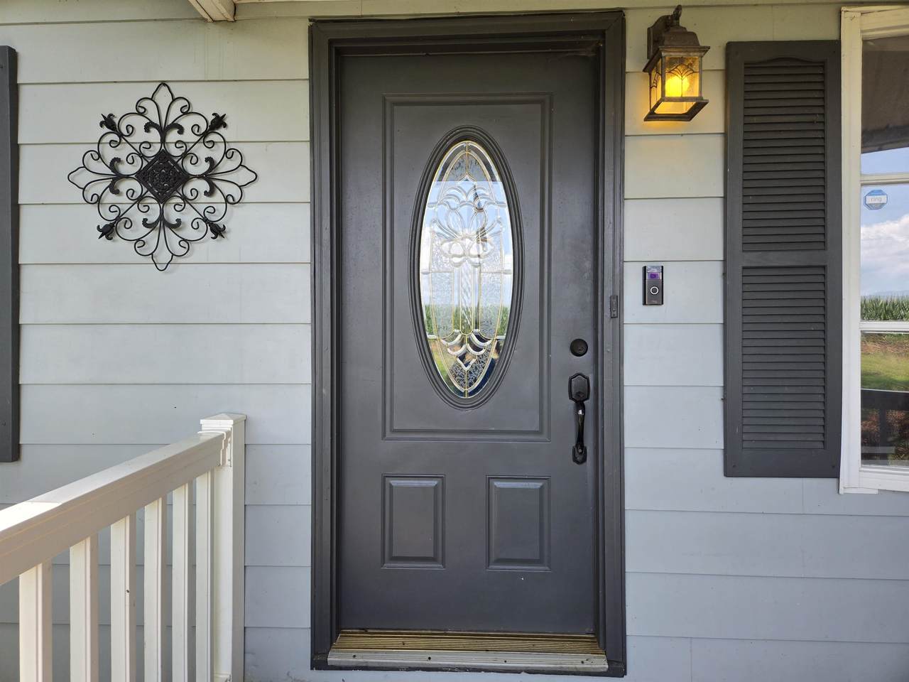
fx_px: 604
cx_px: 454
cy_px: 341
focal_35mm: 23
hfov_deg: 73.9
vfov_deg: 58.9
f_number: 1.8
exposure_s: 1/191
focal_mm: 5.4
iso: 25
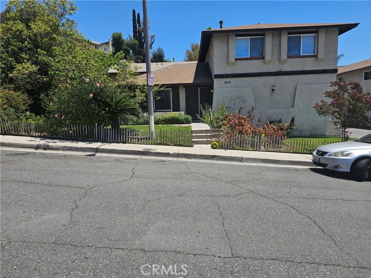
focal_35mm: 23
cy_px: 139
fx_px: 247
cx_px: 186
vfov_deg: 58.9
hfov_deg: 73.9
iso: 10
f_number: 1.7
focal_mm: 6.3
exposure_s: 1/820
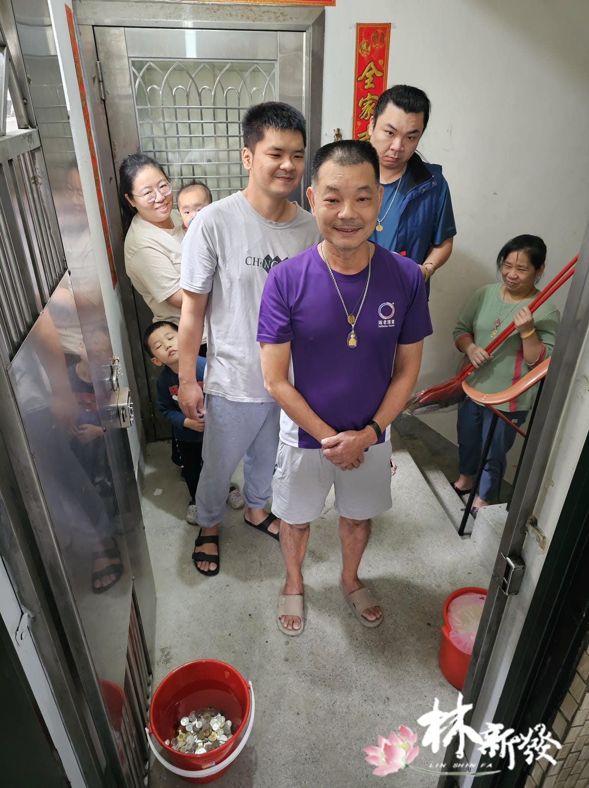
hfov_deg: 58.8
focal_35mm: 23
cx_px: 294
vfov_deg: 74.0
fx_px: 523
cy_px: 394
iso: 1250
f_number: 1.7
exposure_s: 1/120
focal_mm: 6.3
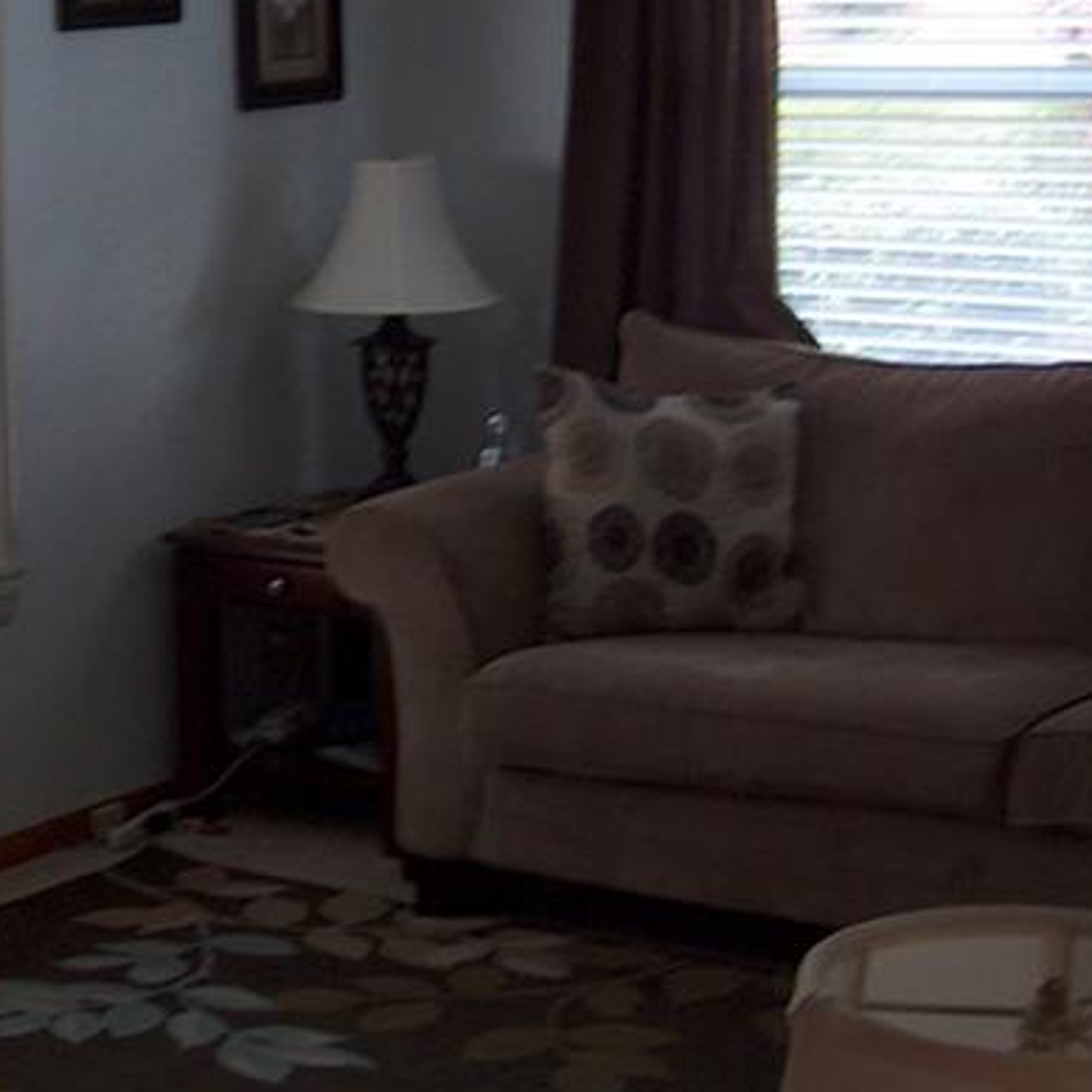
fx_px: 3069
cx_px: 8
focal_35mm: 86
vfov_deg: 20.2
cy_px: 469
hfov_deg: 19.6
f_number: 2.8
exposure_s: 1/13.4
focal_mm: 7.6
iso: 200
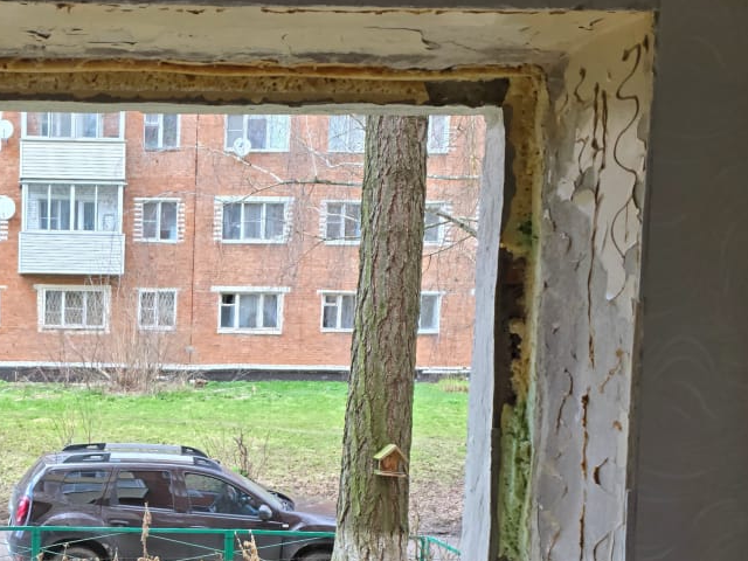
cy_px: 437
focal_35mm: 46
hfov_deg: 37.9
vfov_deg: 30.8
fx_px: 994
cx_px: 46
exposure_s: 1/180
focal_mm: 6.3
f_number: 1.7
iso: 64
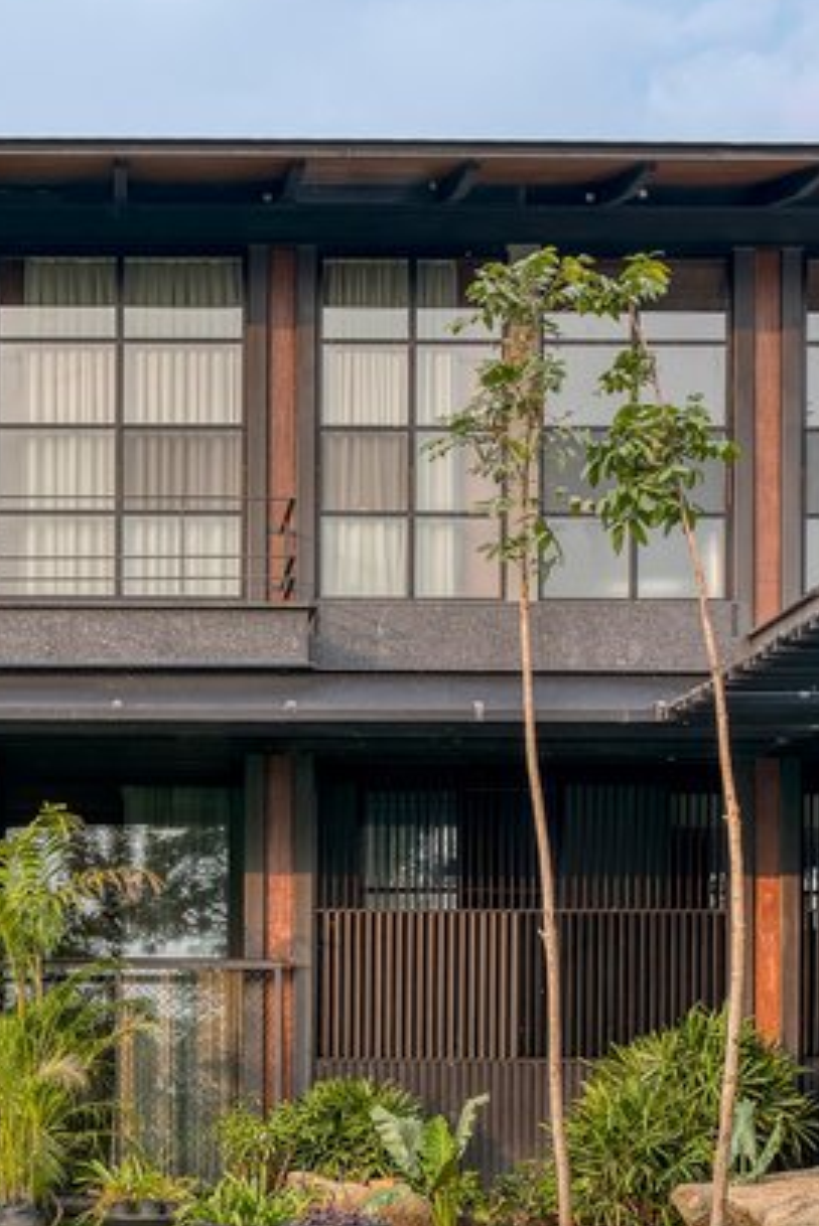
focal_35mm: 82
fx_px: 2796
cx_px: 54
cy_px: 571
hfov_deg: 16.4
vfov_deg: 24.7
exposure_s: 1/30
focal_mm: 50
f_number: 10
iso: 200
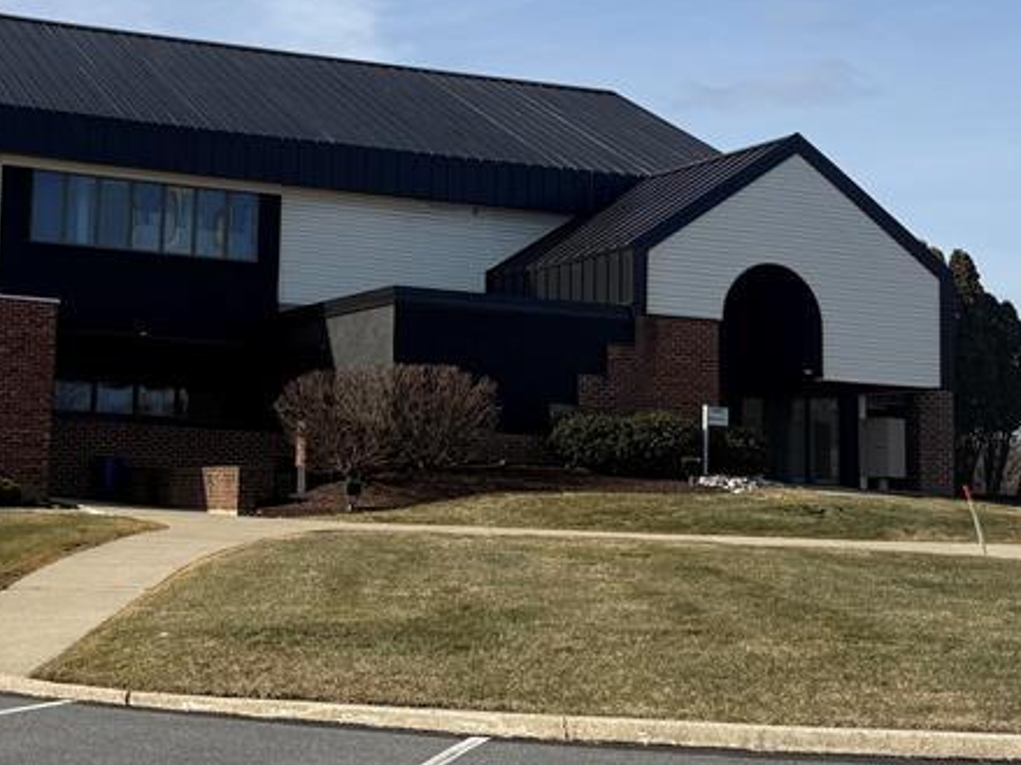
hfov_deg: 32.1
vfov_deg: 26.1
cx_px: 40
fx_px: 1651
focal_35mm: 56
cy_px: 319
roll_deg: -3.1
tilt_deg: +7.0
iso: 80
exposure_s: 1/4975
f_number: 1.78
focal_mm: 6.76
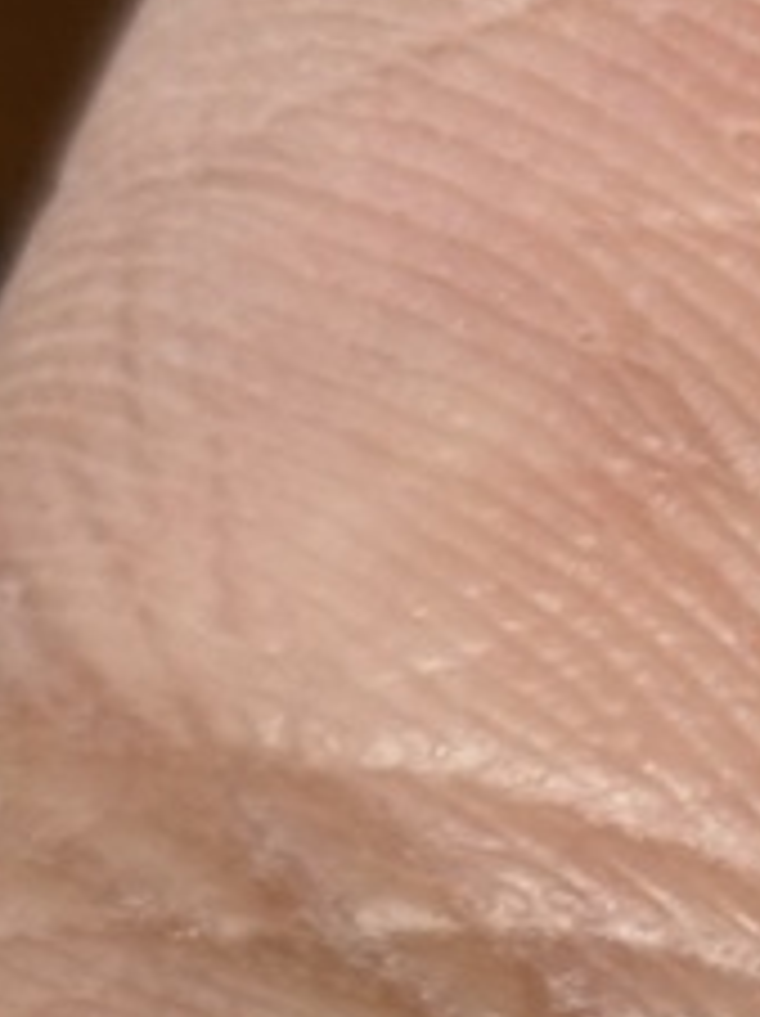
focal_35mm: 307
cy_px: 1919
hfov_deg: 4.7
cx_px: 1632
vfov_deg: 6.3
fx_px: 9004
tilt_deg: -47.0
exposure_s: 1/60
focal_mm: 5.96
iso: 80
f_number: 1.6
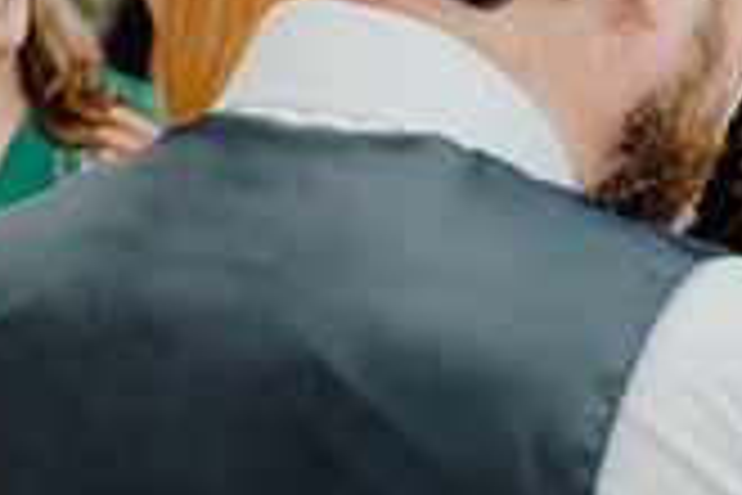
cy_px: 403
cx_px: 881
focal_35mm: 116
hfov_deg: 16.9
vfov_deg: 11.8
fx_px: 2391
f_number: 2.8
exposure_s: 1/200
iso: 1250
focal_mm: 33
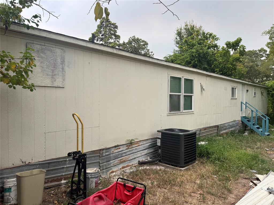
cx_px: 137
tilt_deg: -1.8
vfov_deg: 56.8
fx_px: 190
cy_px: 102
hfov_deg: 71.6
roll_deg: -0.3
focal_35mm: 24
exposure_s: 1/495
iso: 80
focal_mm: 6.76
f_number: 1.78
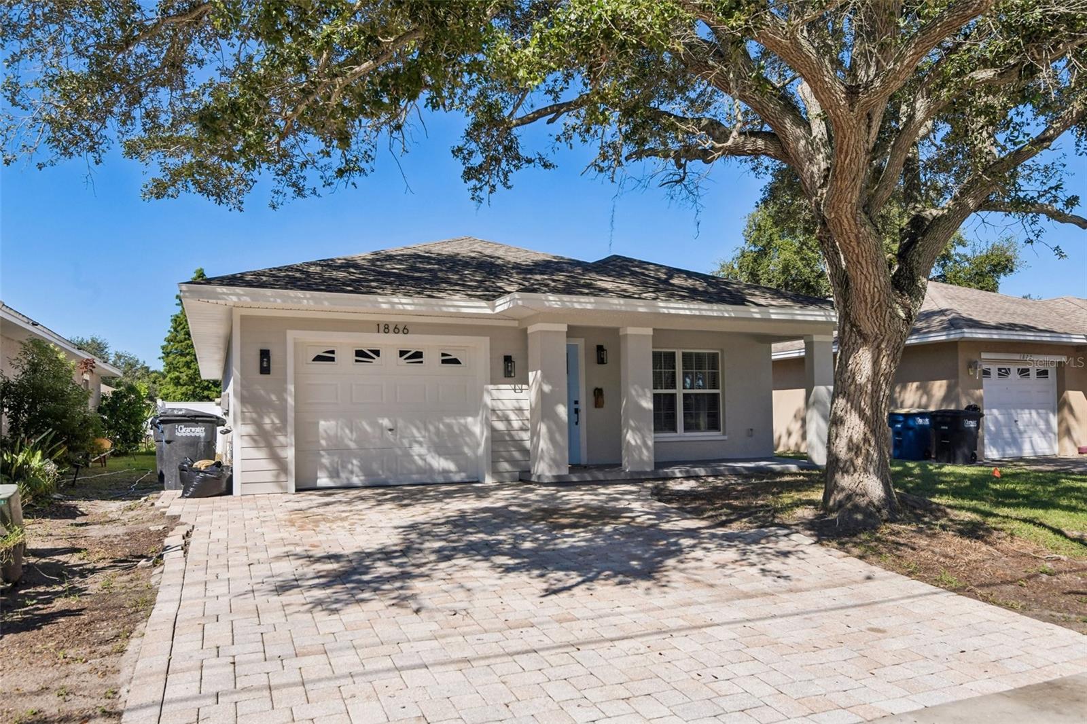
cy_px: 362
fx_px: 724
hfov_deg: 73.8
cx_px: 544
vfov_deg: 53.1
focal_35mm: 24
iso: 400
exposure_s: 1/1600
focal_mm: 24
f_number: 8
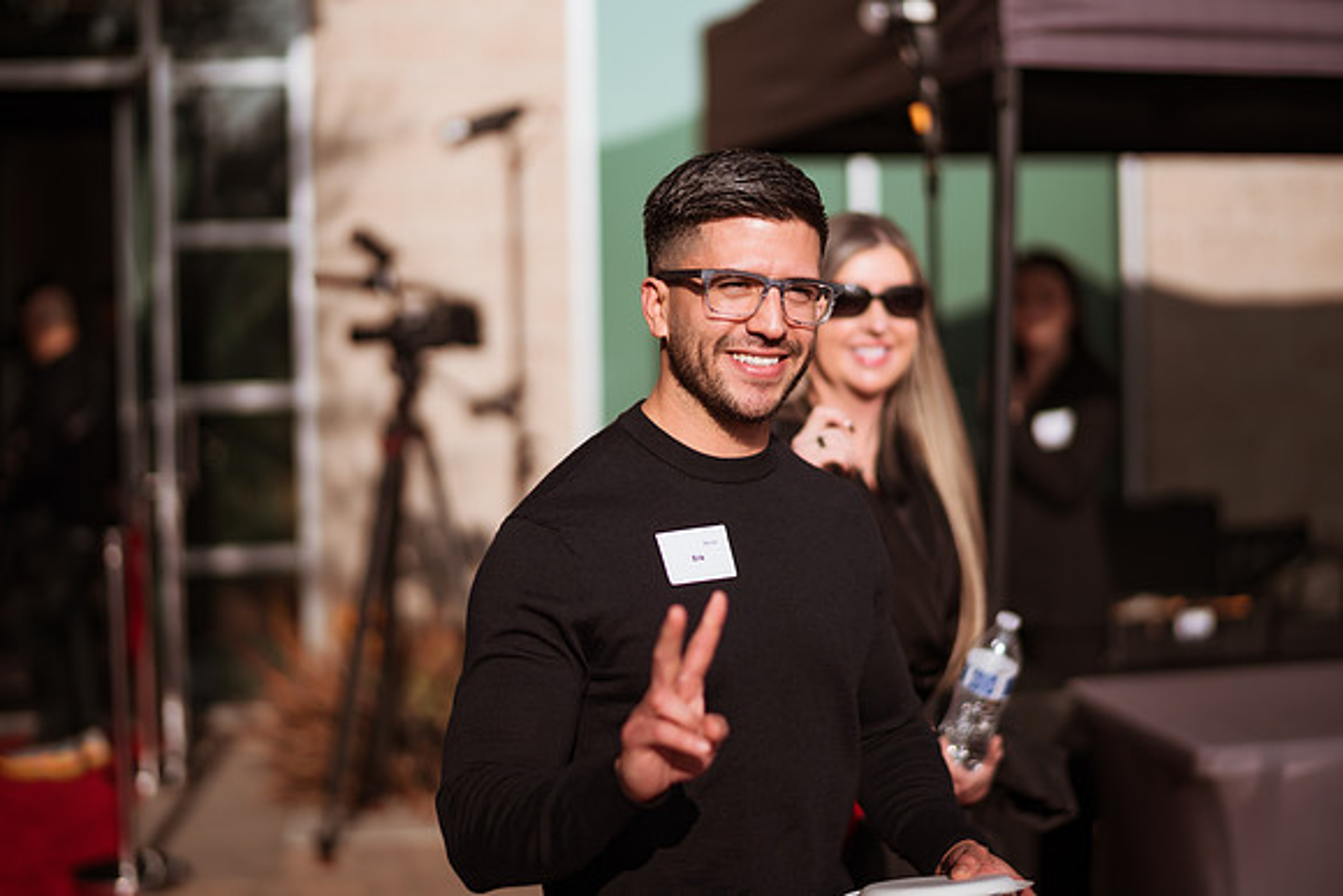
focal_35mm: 58
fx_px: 2164
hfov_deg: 34.5
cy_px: 448
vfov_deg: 23.4
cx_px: 672
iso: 100
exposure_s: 1/8000
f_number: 1.4
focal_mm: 58
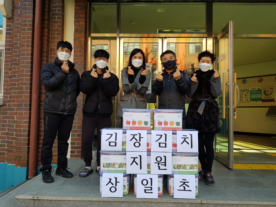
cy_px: 104
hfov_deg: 67.3
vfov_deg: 53.1
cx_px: 138
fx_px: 207
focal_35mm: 26
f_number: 1.7
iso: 40
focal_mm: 4.3
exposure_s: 1/224
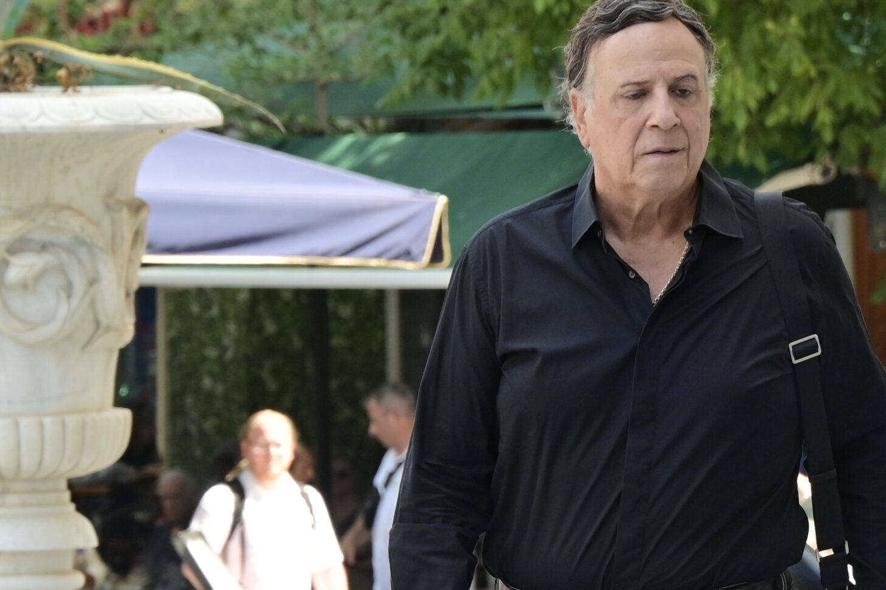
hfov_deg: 6.5
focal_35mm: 317
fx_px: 7800
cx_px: 696
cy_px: 353
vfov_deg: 4.3
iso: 640
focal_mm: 120
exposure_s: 1/250
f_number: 9
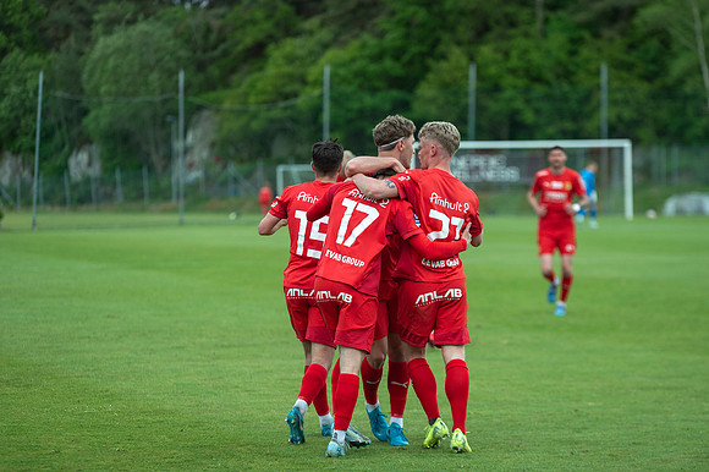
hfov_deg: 11.8
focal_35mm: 175
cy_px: 236
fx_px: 3444
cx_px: 354
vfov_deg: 7.8
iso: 250
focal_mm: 175
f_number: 4
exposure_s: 1/1600
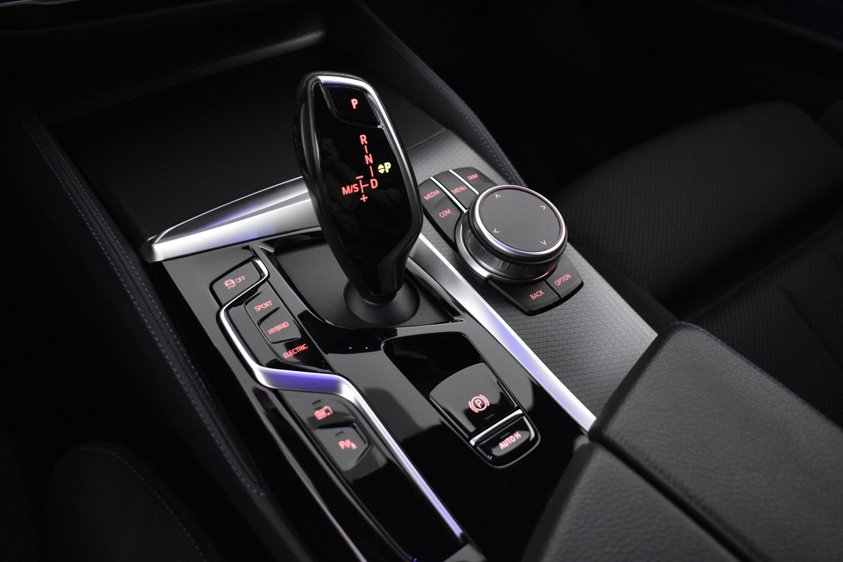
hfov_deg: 59.5
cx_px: 422
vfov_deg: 41.7
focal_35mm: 32
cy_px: 281
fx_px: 738
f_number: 3.8
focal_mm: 21
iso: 2800
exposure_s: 1/30
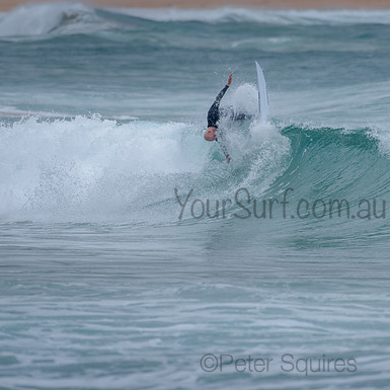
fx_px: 10019
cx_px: 212
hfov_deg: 2.2
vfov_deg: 2.2
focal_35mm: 786
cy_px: 151
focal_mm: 500
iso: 450
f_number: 5.6
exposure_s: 1/1250
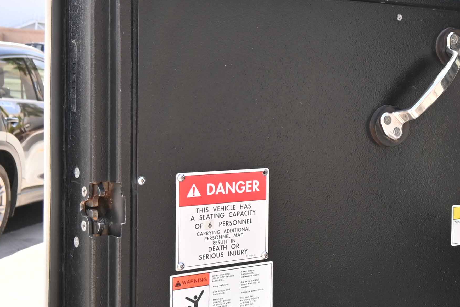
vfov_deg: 17.9
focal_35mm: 76
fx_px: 971
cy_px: 116
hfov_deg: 23.1
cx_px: 629
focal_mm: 16
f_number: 5.6
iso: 100
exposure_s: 1/125
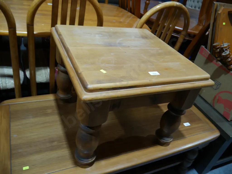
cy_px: 87
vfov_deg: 49.8
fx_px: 188
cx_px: 116
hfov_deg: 63.4
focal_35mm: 28
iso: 250
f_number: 3.5
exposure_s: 1/60
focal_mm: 14
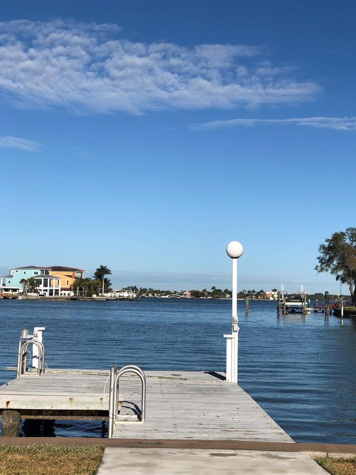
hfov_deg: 24.0
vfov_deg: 31.7
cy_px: 243
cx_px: 179
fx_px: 836
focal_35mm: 61
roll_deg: -1.3
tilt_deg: +3.4
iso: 20
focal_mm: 6.6
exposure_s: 1/1499
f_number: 2.8
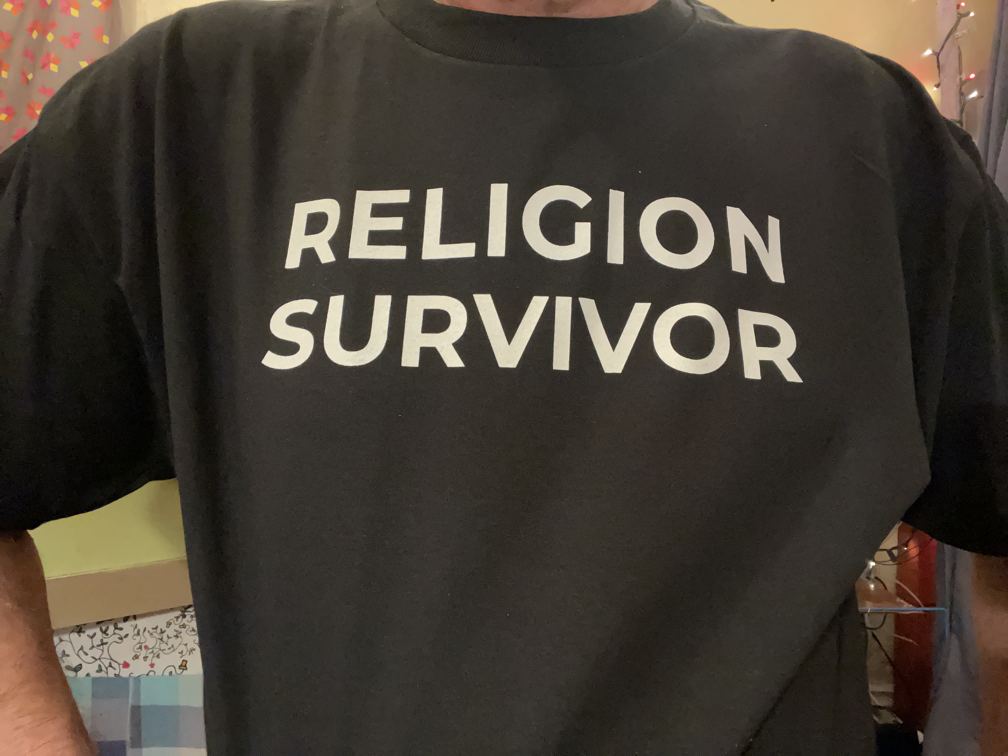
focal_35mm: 23
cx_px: 504
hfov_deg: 73.9
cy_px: 378
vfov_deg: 58.9
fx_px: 670
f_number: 2.2
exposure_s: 1/15
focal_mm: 2.71
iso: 800
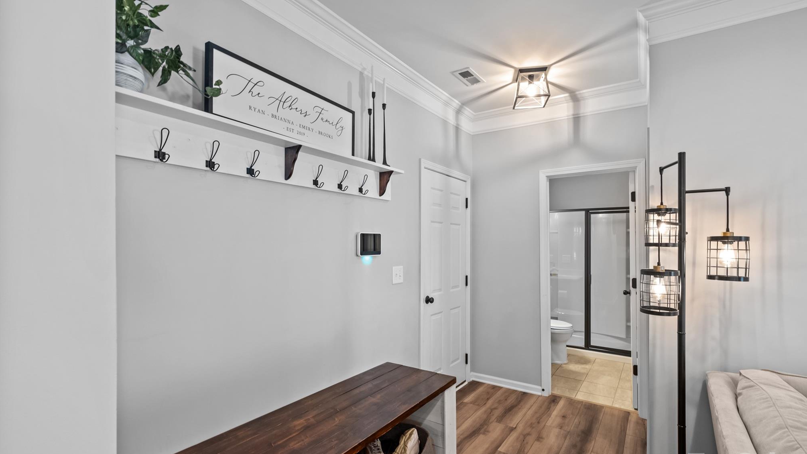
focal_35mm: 16
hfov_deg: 99.4
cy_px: 255
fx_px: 342
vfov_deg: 66.8
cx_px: 409
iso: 2000
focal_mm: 10
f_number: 6.4
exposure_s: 1/5
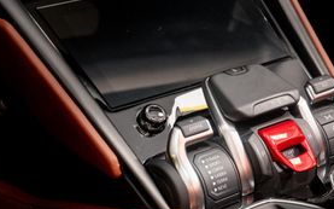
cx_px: 271
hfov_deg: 16.6
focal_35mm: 125
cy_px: 84
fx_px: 1138
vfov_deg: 10.5
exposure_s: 1/50
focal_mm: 53
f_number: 6.3
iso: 400
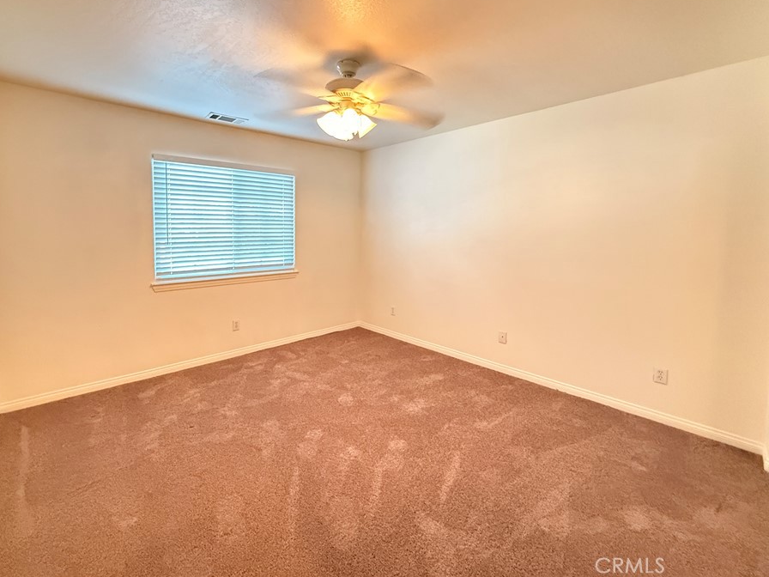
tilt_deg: -3.1
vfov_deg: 77.7
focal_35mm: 16
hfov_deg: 94.3
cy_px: 248
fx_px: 355
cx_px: 357
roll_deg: -0.1
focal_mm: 2.22
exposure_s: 1/60
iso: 1000
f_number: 2.2
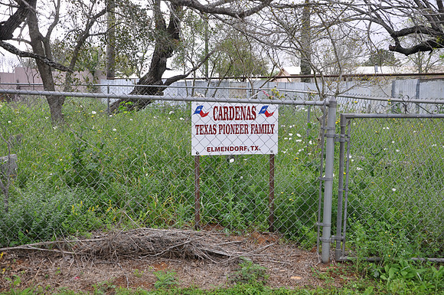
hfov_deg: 46.5
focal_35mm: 42
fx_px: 517
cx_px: 222
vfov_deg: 31.8
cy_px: 148
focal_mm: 28
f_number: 6.3
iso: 200
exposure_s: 1/40
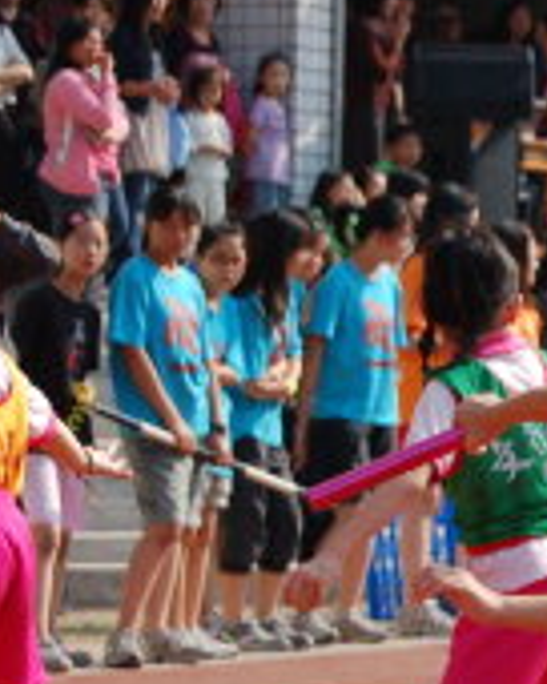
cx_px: 589
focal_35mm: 261
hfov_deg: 5.9
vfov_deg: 7.4
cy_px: 636
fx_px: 5273
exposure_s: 1/1000
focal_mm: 55
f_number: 5.6
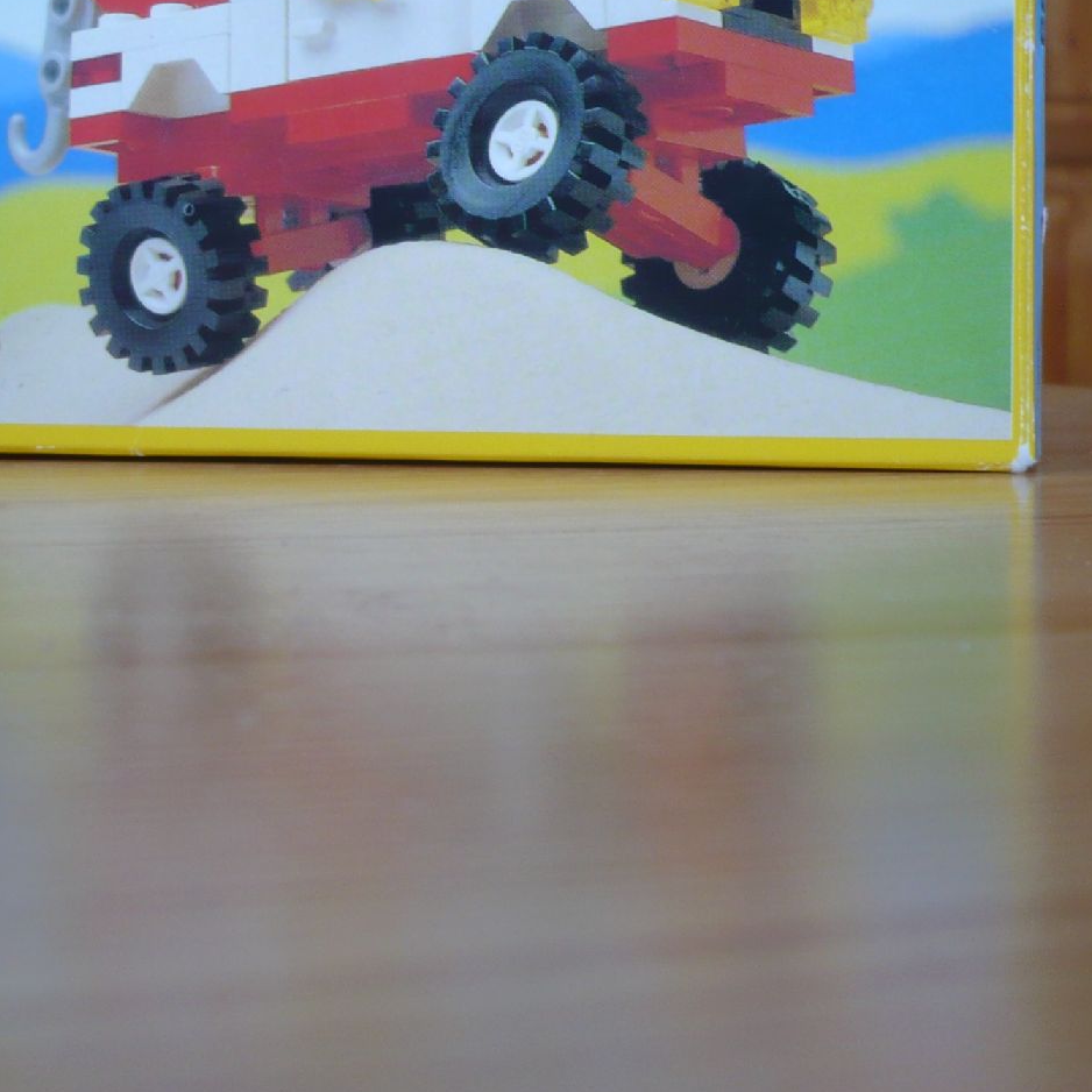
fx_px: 2320
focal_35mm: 65
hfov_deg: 26.4
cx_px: 438
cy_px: 270
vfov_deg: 26.1
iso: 100
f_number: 2.8
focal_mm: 5.8
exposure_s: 1/40
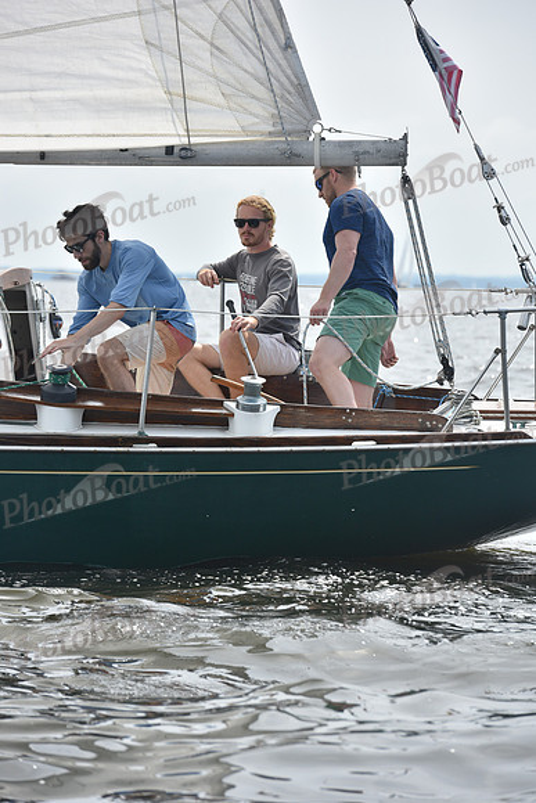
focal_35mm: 185
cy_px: 402
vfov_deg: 11.1
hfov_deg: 7.4
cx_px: 268
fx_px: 4129
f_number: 7.1
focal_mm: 185
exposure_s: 1/1250
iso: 320
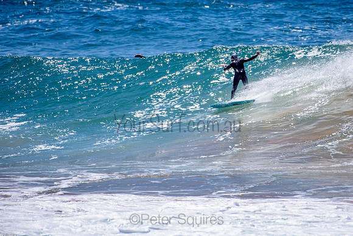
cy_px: 91
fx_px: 6010
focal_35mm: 613
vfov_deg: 2.2
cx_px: 216
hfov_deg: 3.4
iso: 110
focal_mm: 500
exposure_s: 1/2000
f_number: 5.6
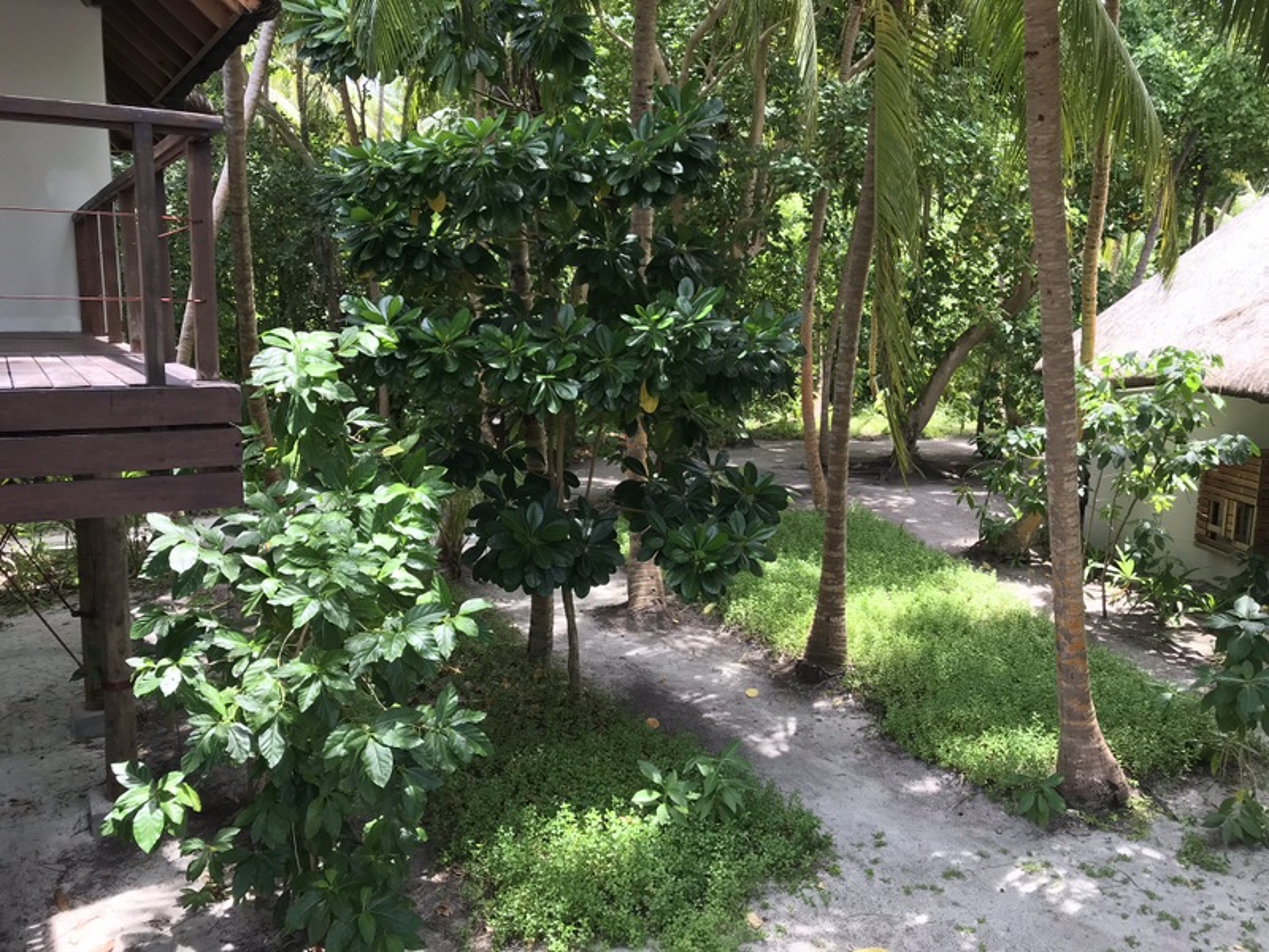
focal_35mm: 28
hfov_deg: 63.4
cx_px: 634
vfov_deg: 49.7
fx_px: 1026
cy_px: 476
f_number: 1.8
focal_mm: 3.99
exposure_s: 1/111
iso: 20
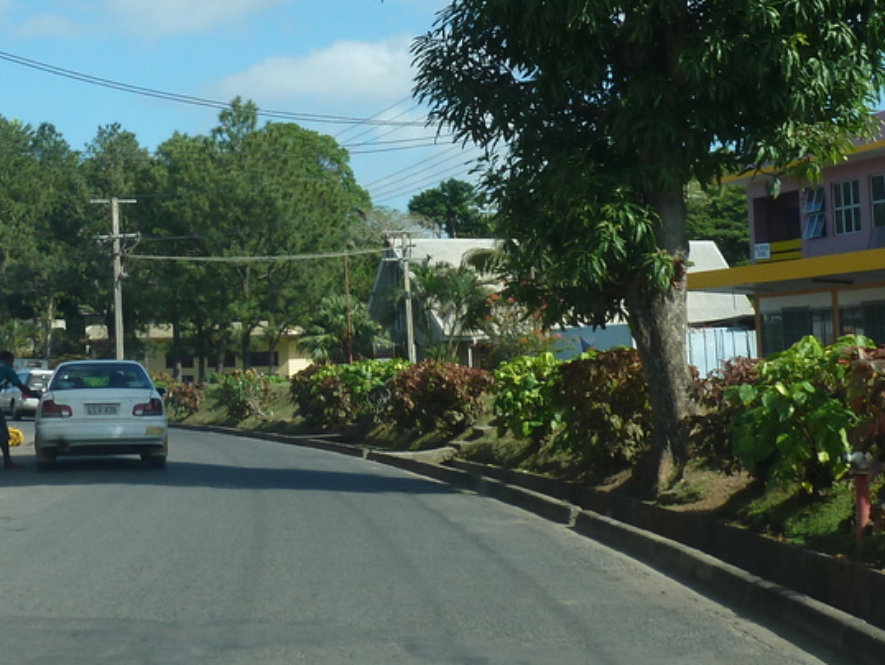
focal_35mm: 78
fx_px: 1995
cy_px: 137
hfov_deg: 24.7
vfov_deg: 18.7
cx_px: 207
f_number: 4
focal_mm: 5.7
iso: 80
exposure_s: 1/400
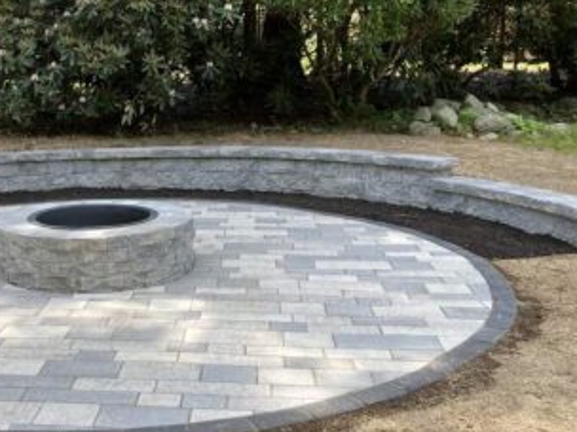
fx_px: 783
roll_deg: +2.1
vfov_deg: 30.9
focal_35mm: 47
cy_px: 208
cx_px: 125
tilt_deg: -9.4
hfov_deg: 39.1
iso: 20
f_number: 1.8
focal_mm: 3.99
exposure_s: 1/461
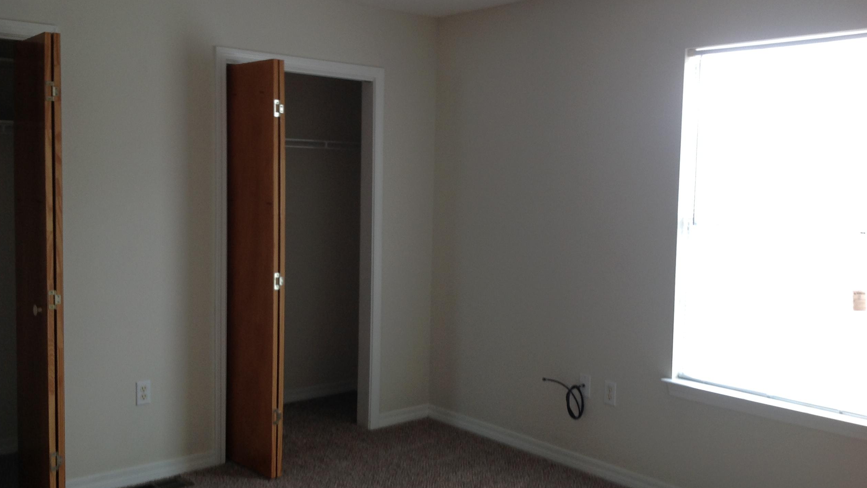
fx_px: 896
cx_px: 434
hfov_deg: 51.6
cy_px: 232
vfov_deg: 30.4
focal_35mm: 39
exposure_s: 1/30
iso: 50
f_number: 2.4
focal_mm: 4.28
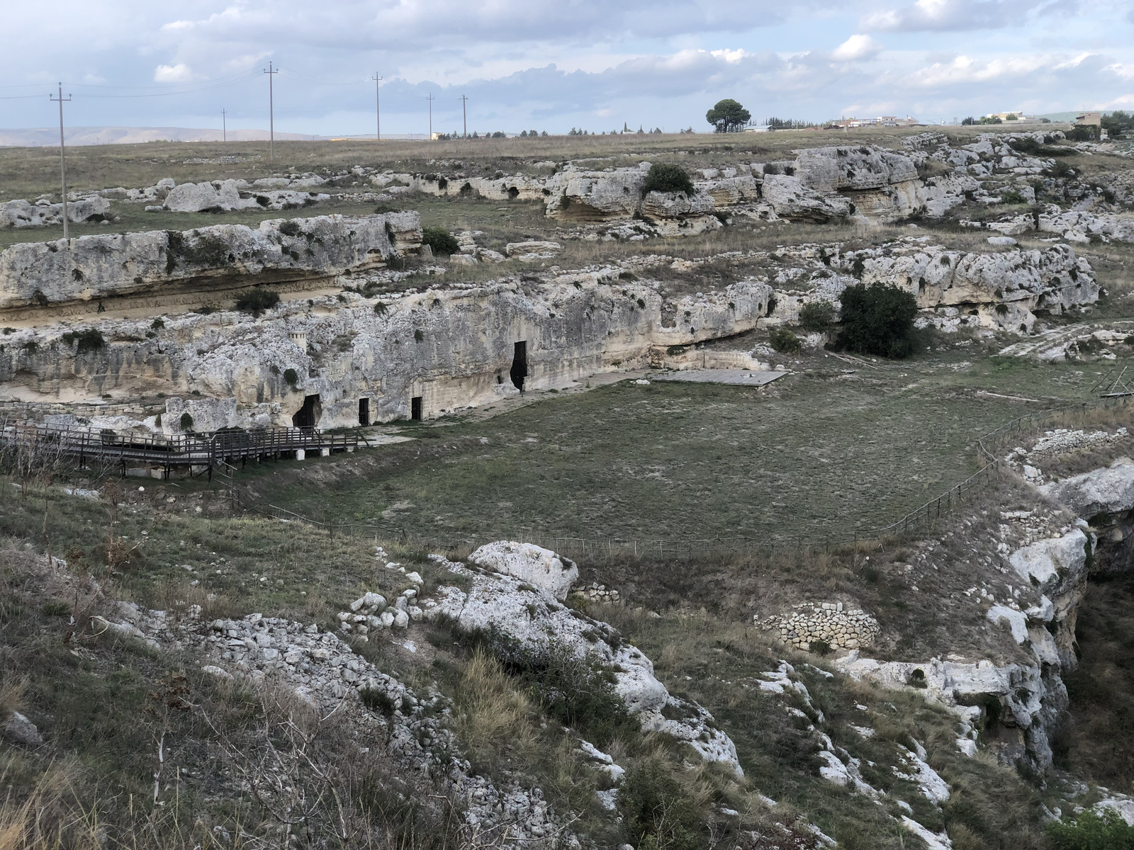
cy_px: 425
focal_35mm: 52
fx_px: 1703
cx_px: 567
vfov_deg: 28.0
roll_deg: +0.9
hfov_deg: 36.8
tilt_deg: -8.9
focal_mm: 6
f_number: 2.4
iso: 16
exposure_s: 1/389
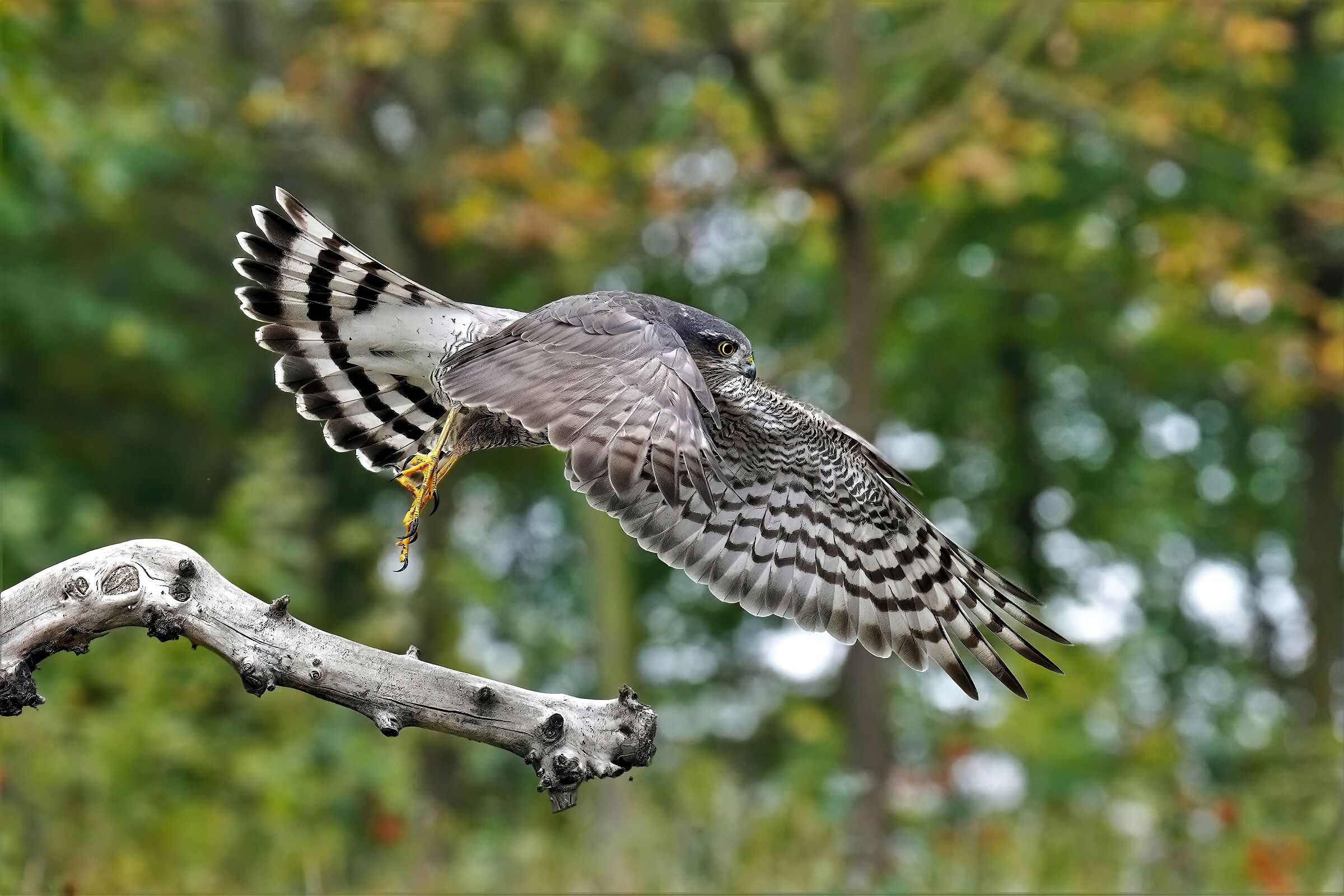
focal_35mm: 129
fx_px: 4816
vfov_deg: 10.6
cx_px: 672
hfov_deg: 15.9
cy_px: 448
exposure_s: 1/1600
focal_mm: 129
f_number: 5
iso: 4000
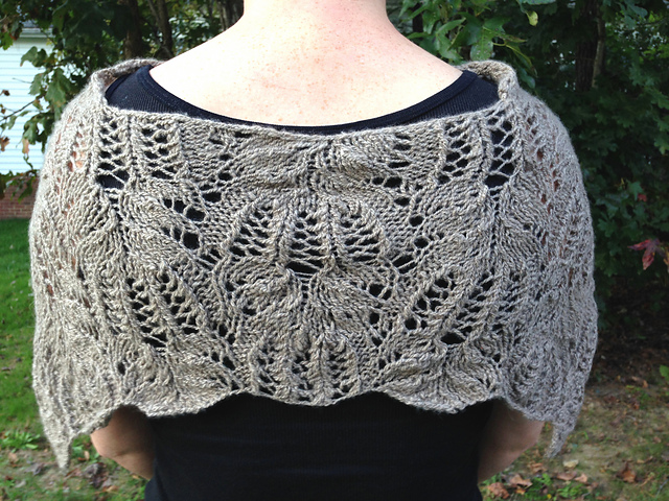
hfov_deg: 55.4
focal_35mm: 33
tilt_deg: -11.2
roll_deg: -0.2
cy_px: 250
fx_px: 638
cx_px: 334
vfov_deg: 42.9
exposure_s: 1/40
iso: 50
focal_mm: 4.12
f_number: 2.4
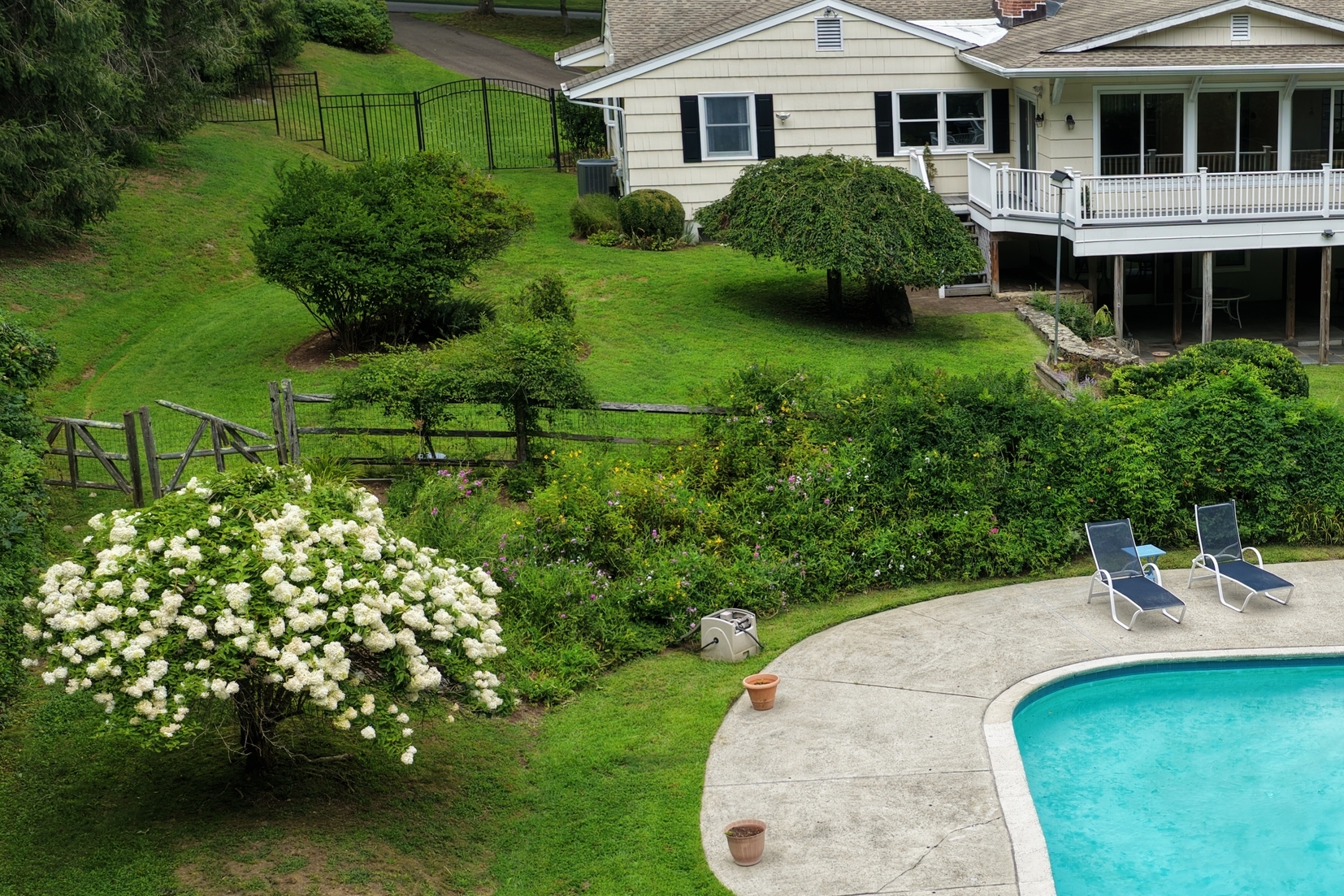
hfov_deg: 36.4
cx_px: 1136
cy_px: 593
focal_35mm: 52
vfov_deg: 25.9
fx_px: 1941
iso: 160
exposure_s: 1/320
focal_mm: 14.45
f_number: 2.8
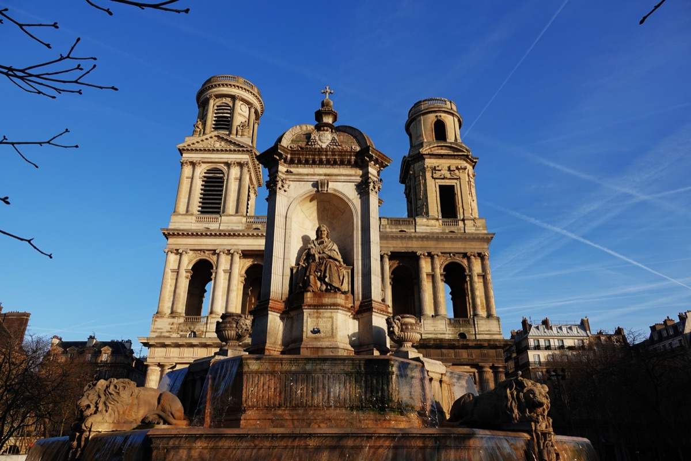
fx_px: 461
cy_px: 230
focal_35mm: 24
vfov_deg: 53.1
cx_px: 346
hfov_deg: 73.7
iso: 100
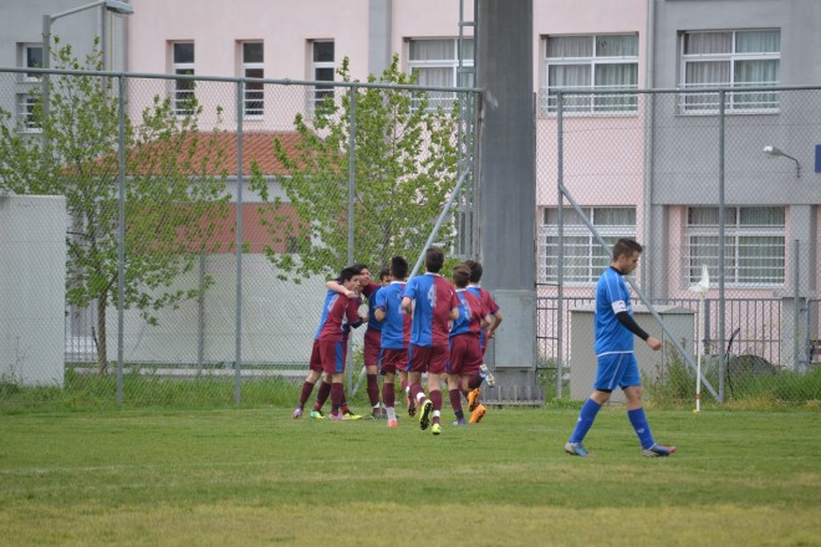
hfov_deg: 6.9
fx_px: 6841
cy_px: 274
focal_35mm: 300
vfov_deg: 4.6
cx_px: 410
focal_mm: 200
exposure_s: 1/500
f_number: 5.6
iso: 640
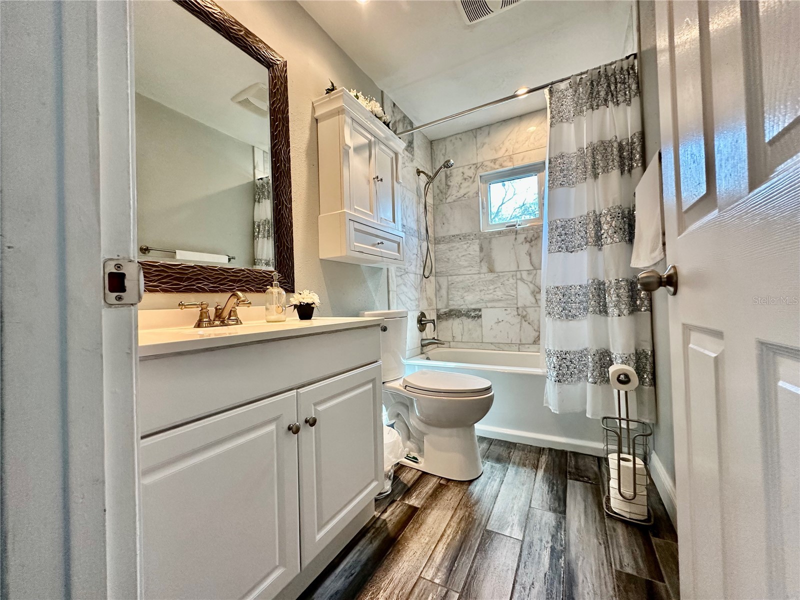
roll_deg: +2.9
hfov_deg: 102.1
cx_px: 400
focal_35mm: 14
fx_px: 324
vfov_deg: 85.7
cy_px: 300
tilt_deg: +1.2
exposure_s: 1/120
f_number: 2.2
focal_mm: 2.22
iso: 200
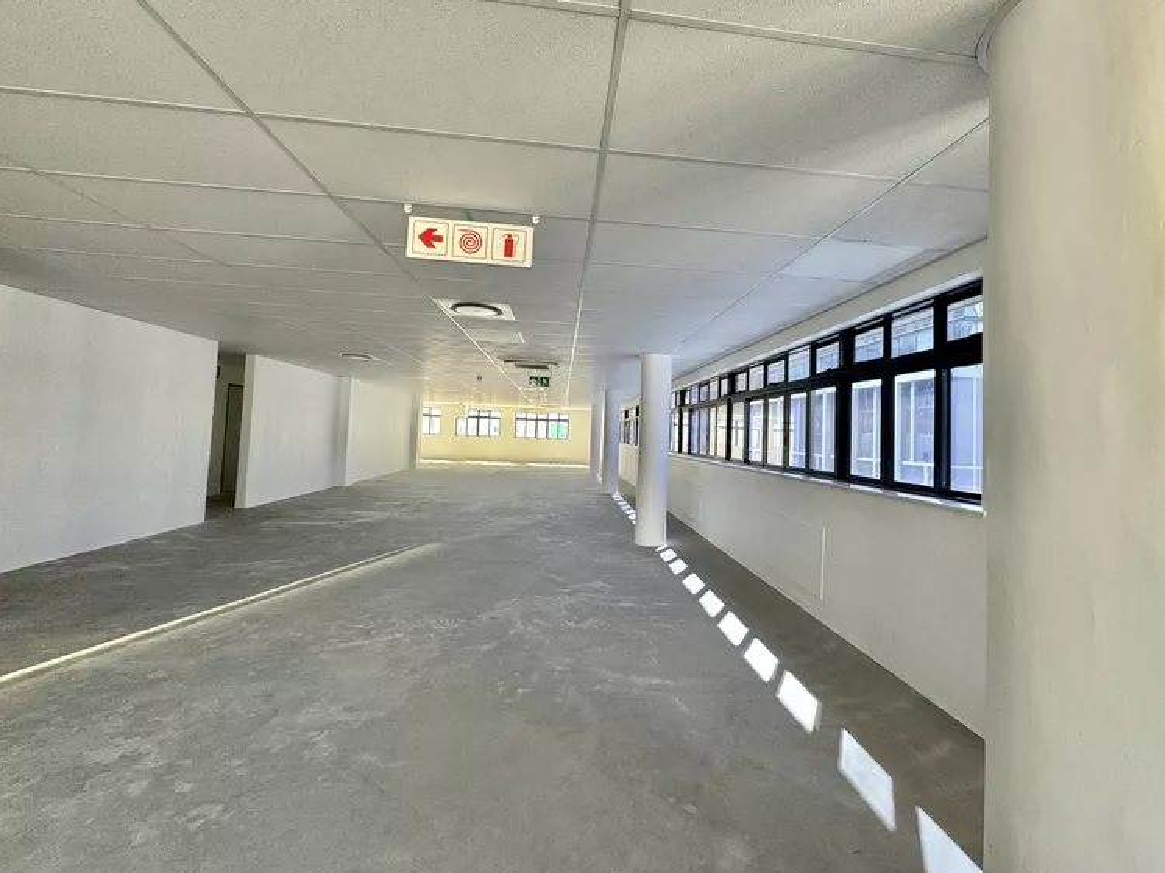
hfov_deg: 98.0
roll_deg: -3.4
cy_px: 413
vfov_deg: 81.7
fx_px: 505
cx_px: 622
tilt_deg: +2.3
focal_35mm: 15
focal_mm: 2.22
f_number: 2.2
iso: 100
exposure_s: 1/100
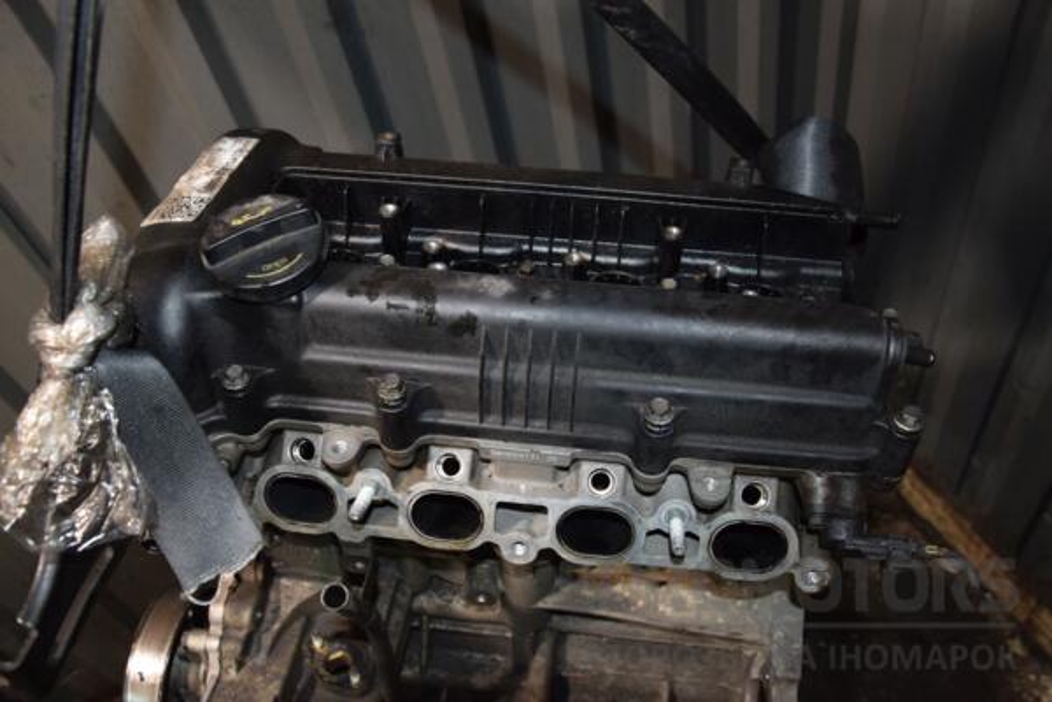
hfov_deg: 59.5
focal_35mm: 32
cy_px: 351
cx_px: 526
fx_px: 920
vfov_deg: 41.7
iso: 800
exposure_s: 1/60
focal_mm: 21
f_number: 5
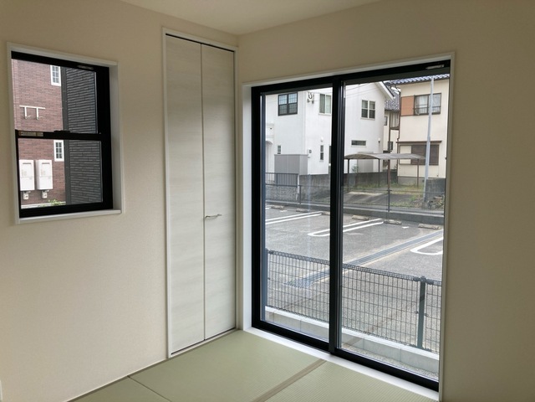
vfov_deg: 49.7
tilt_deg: -5.8
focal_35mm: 28
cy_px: 201
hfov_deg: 63.4
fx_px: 433
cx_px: 268
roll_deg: -0.1
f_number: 1.8
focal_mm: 3.99
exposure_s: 1/282
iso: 20
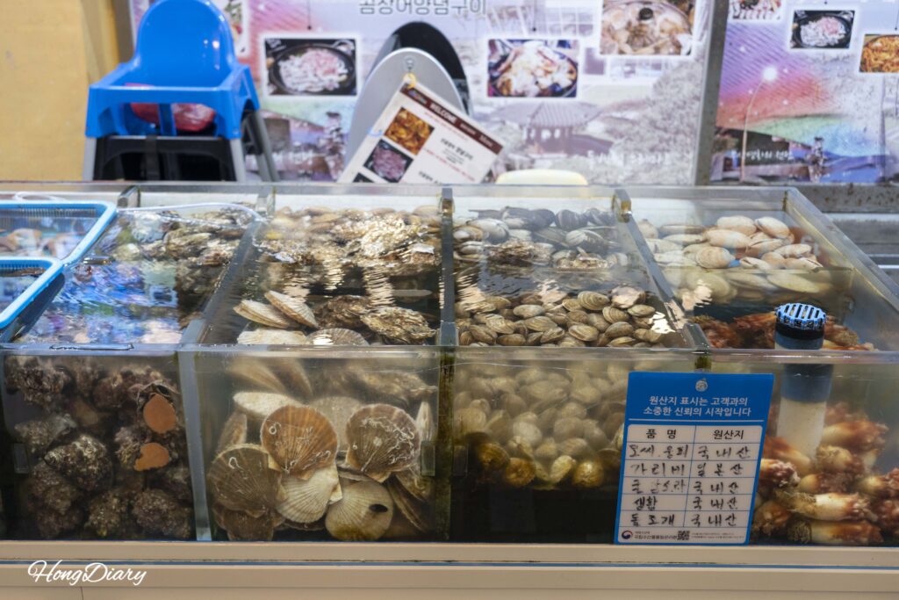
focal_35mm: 41
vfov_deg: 32.6
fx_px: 1024
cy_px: 300
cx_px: 450
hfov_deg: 47.4
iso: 1250
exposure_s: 1/160
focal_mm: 41
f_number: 5
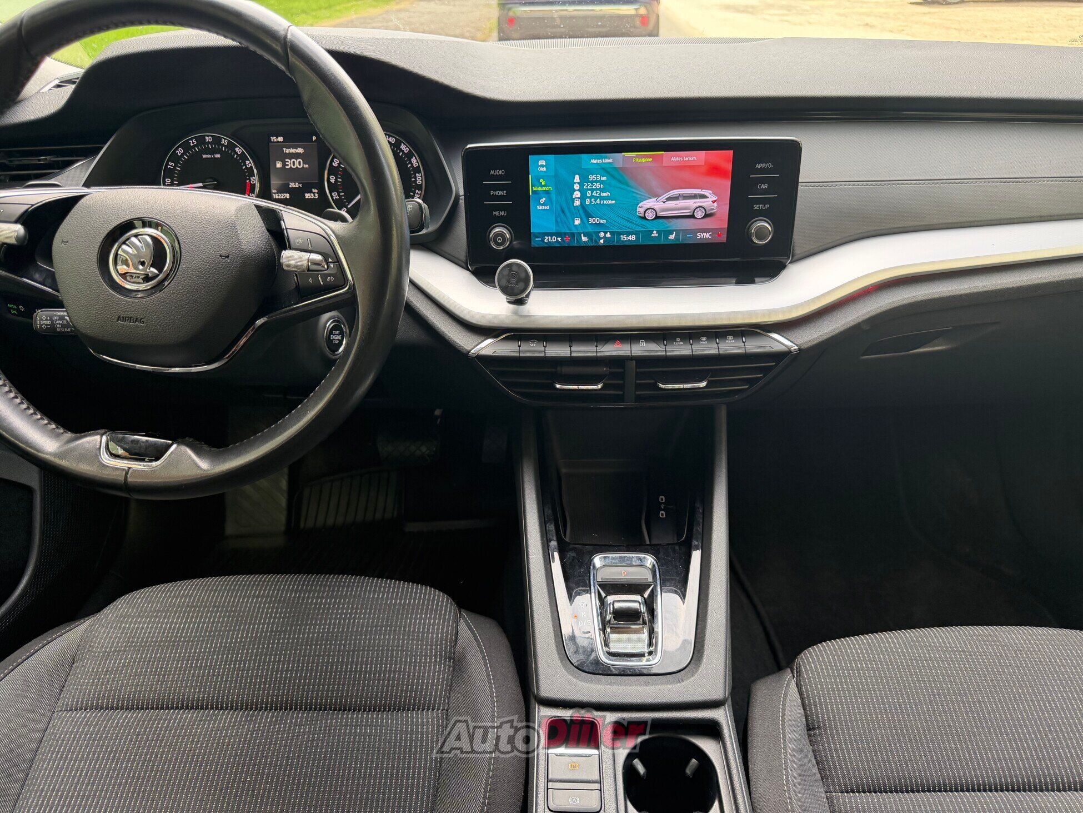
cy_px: 406
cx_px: 542
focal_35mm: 24
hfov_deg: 71.6
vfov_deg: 56.8
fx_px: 751
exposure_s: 1/170
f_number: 1.78
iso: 200
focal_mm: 6.76
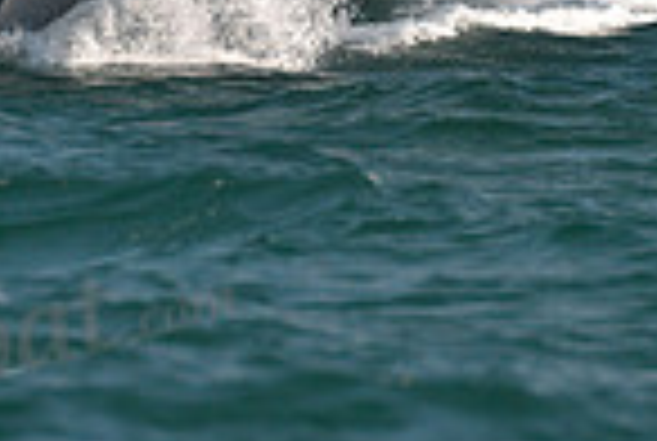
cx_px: 472
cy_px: -389
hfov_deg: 2.6
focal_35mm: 793
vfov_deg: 1.7
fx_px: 14502
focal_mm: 200
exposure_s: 1/800
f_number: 5.6
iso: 400
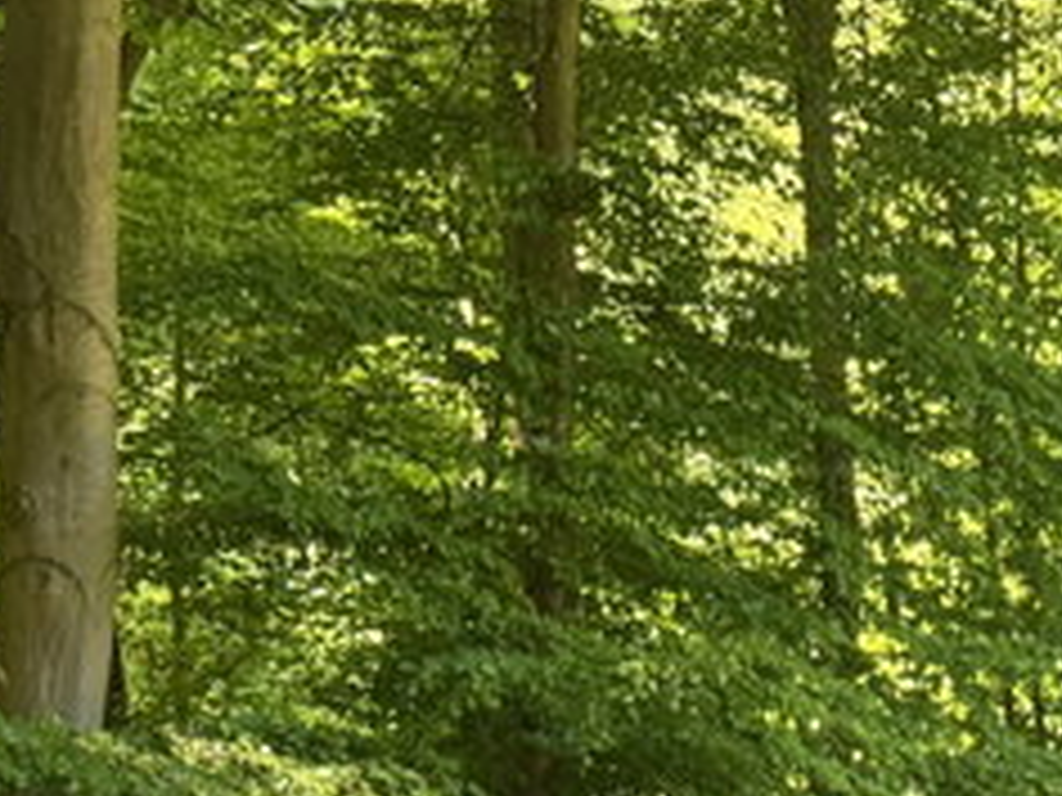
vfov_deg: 12.4
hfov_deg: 17.9
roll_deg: +1.5
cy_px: 1637
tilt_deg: -8.3
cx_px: 1300
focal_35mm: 104
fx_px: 3191
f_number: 1.78
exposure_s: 1/121
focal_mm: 6.76
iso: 160
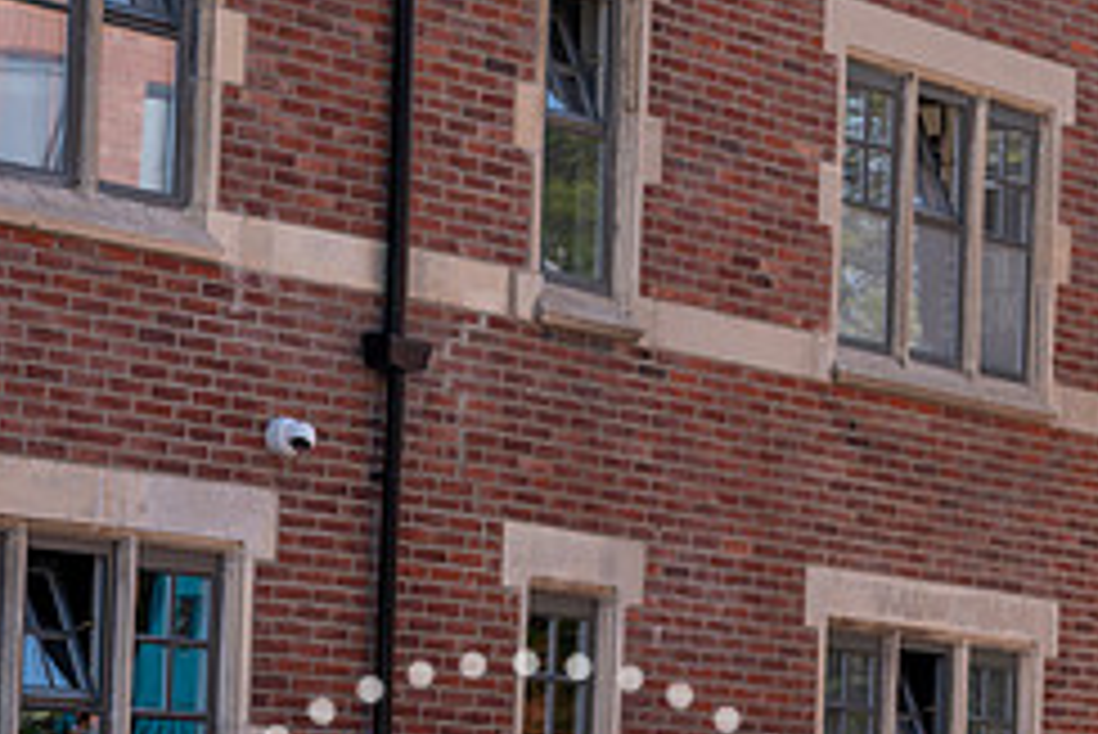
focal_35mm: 178
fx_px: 5432
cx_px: 1224
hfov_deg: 11.4
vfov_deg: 7.7
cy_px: 844
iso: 160
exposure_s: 1/800
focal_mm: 75
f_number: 4
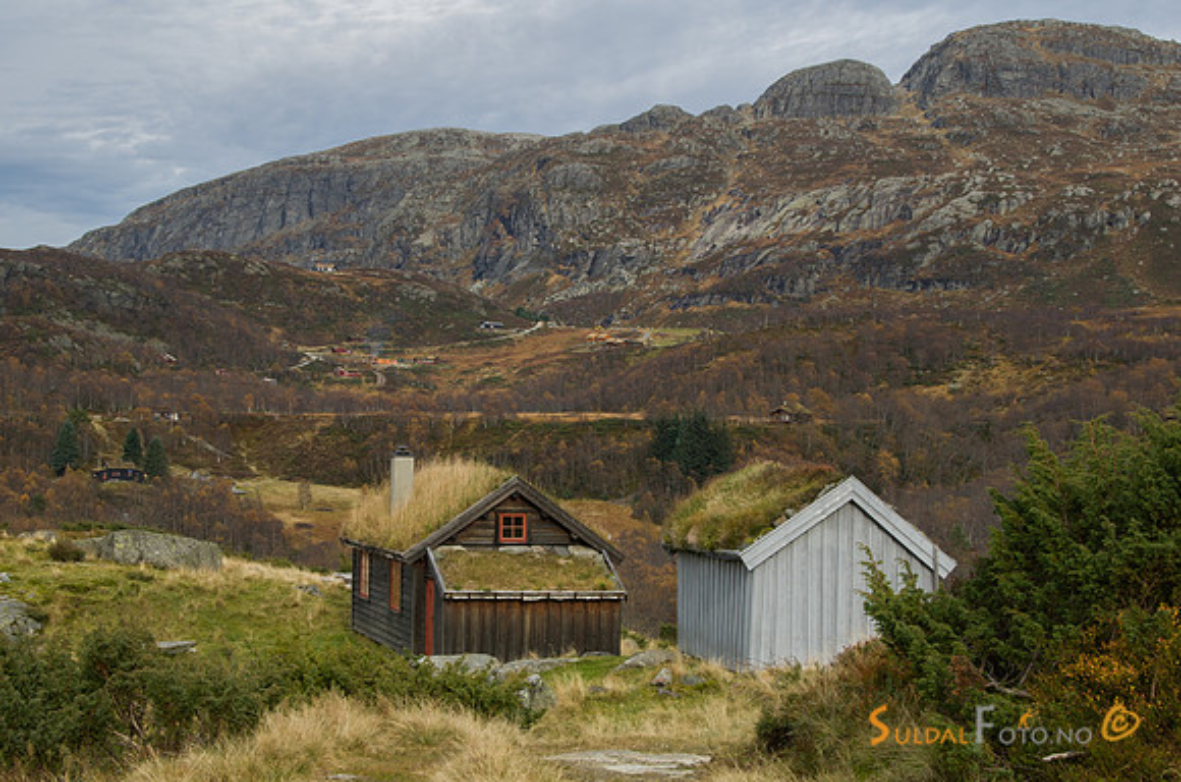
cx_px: 583
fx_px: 2128
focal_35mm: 65
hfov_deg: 31.0
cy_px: 393
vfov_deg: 20.8
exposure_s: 1/40
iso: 100
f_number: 13
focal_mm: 42
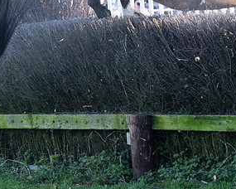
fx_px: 1732
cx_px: 127
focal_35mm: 248
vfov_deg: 6.2
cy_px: 34
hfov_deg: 7.8
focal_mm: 70
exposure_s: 1/1250
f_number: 2.8
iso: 800
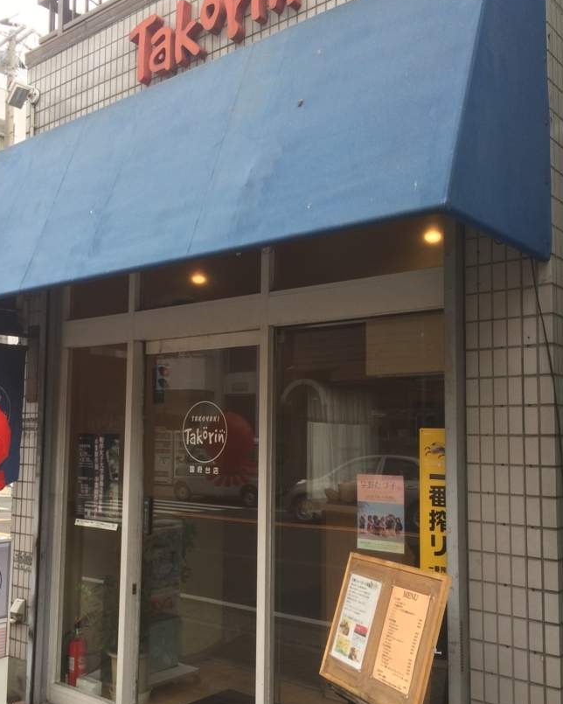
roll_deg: +0.3
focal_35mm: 36
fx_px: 750
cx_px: 228
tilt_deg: +2.0
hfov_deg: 41.0
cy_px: 379
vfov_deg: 50.2
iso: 32
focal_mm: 4.15
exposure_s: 1/477
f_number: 2.2
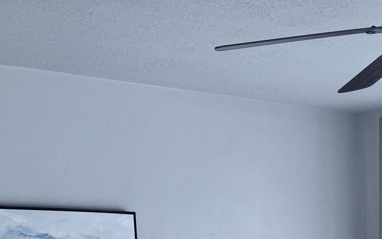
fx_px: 875
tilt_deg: -10.6
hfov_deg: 24.3
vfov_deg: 13.7
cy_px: 446
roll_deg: +1.9
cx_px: 305
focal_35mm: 84
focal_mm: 6.76
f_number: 1.78
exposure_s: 1/120
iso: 80
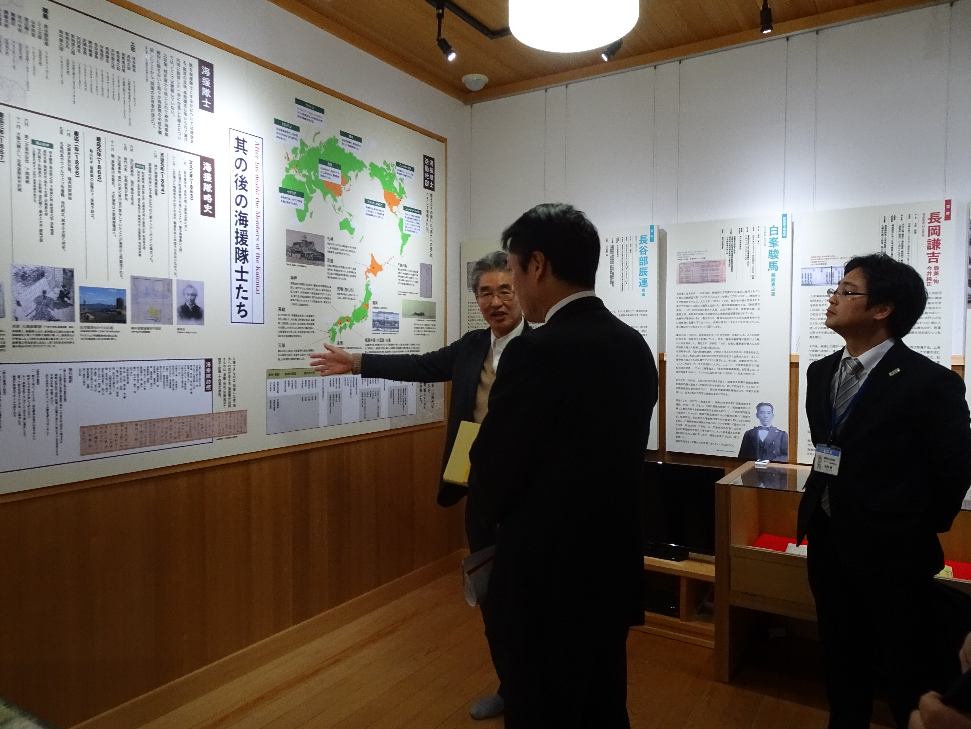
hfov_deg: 71.6
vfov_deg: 56.8
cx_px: 486
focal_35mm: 24
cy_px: 364
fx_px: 673
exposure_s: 1/30
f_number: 3.5
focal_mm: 4.1
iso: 250
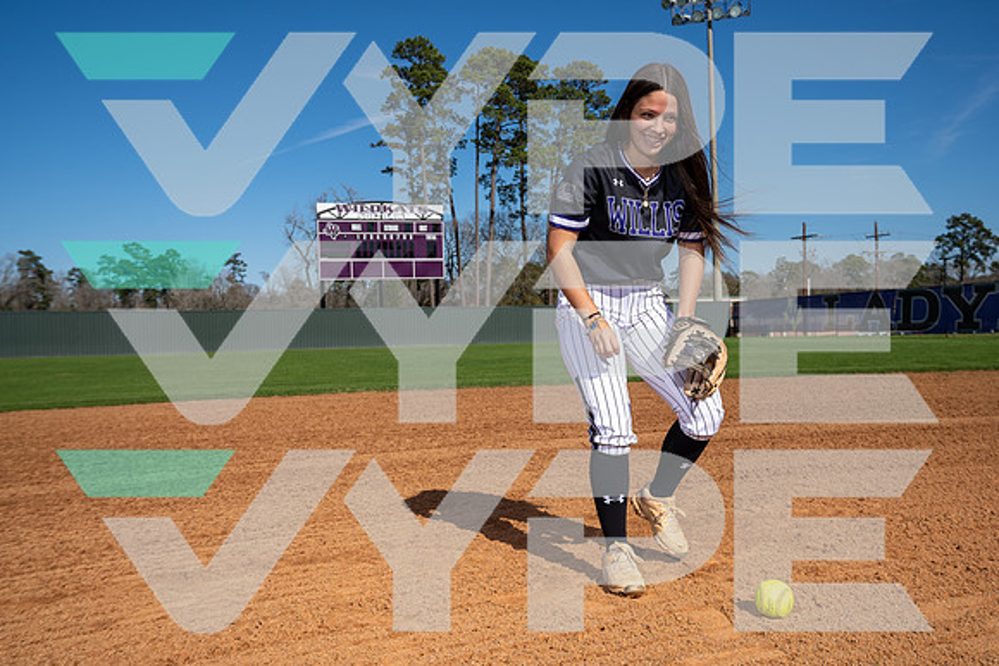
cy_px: 333
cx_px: 500
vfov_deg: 38.9
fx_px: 944
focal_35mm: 34
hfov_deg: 55.8
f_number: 6.3
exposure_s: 1/640
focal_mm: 34
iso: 100
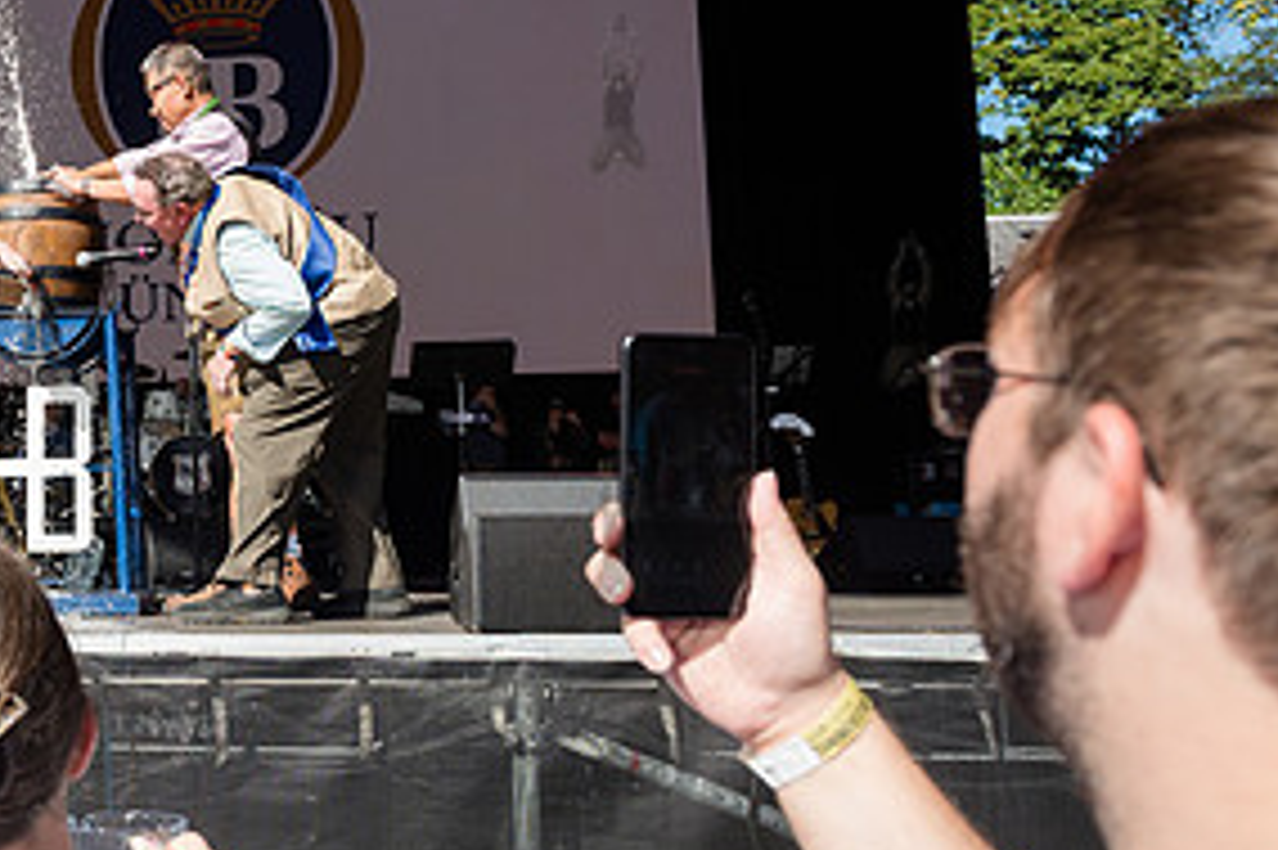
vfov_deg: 27.4
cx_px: 36
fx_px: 1738
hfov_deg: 36.7
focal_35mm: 49
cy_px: 308
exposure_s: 1/1000
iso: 250
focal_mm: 24
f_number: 4
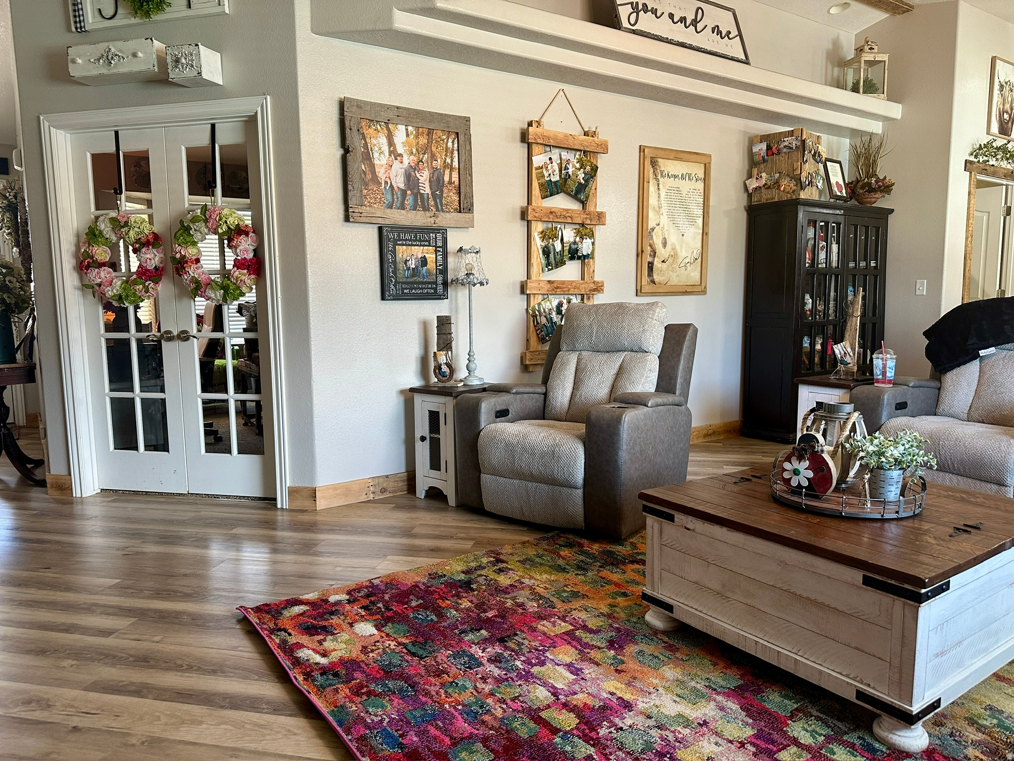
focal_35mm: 24
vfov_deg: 56.8
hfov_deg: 71.6
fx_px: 703
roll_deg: +0.6
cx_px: 507
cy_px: 380
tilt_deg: -6.9
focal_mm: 6.86
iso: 160
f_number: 1.78
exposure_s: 1/60
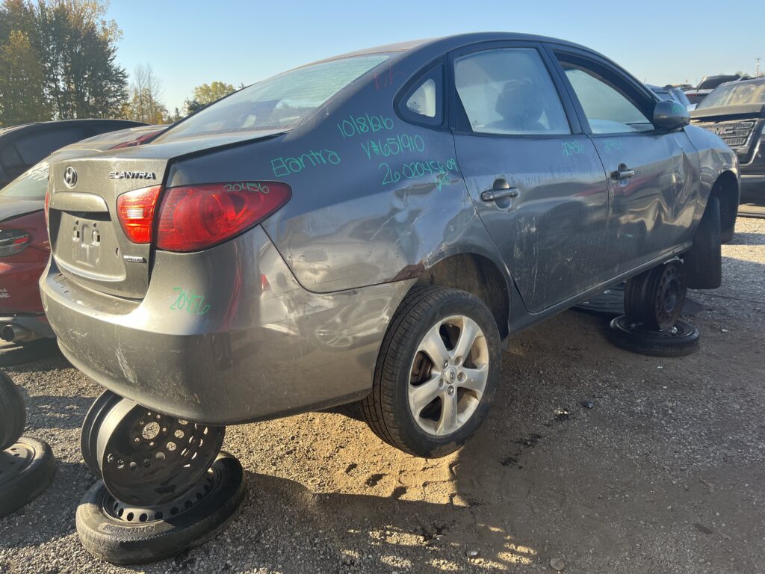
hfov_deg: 67.3
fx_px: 575
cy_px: 287
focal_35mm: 26
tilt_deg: -14.7
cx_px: 382
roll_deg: +3.4
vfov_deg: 53.1
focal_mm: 5.1
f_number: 1.6
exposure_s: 1/657
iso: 50
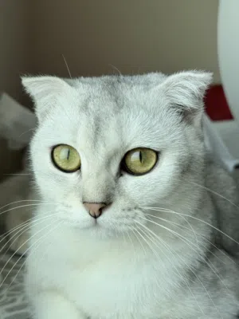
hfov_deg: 30.3
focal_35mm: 48
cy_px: 160
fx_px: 442
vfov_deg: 39.7
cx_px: 120
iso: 50
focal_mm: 6.76
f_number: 1.78
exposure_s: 1/134
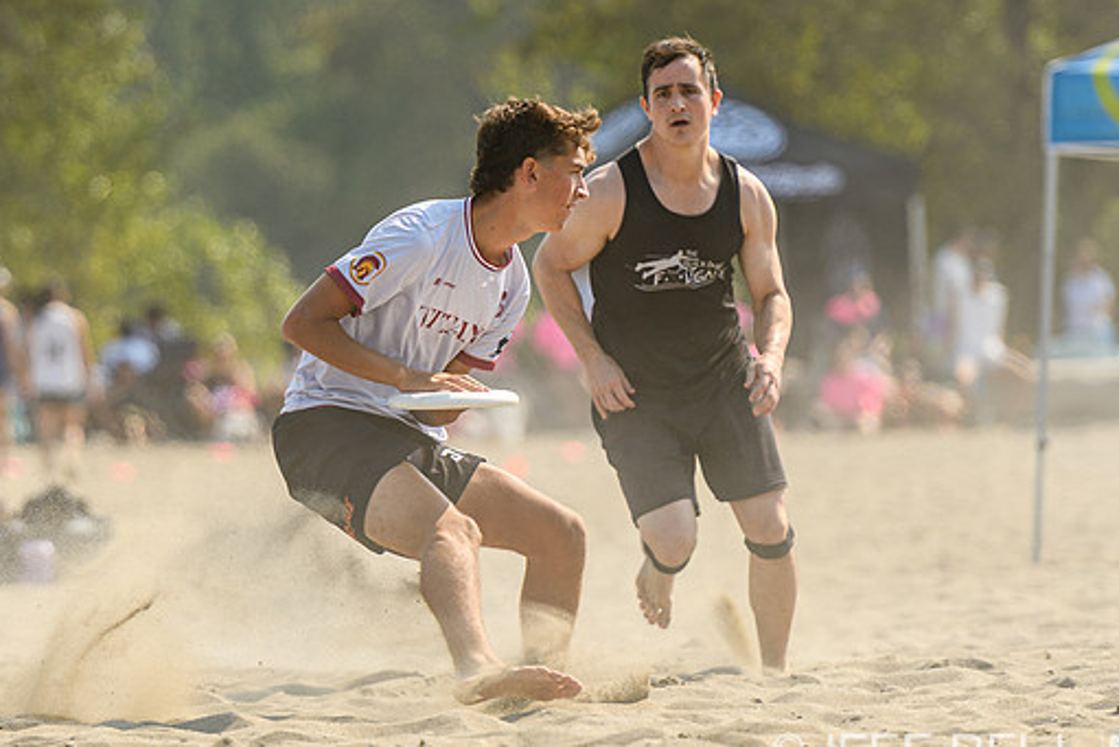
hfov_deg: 4.1
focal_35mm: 508
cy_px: 282
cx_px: 378
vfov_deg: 2.7
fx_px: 15794
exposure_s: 1/1250
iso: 100
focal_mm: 200
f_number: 3.2
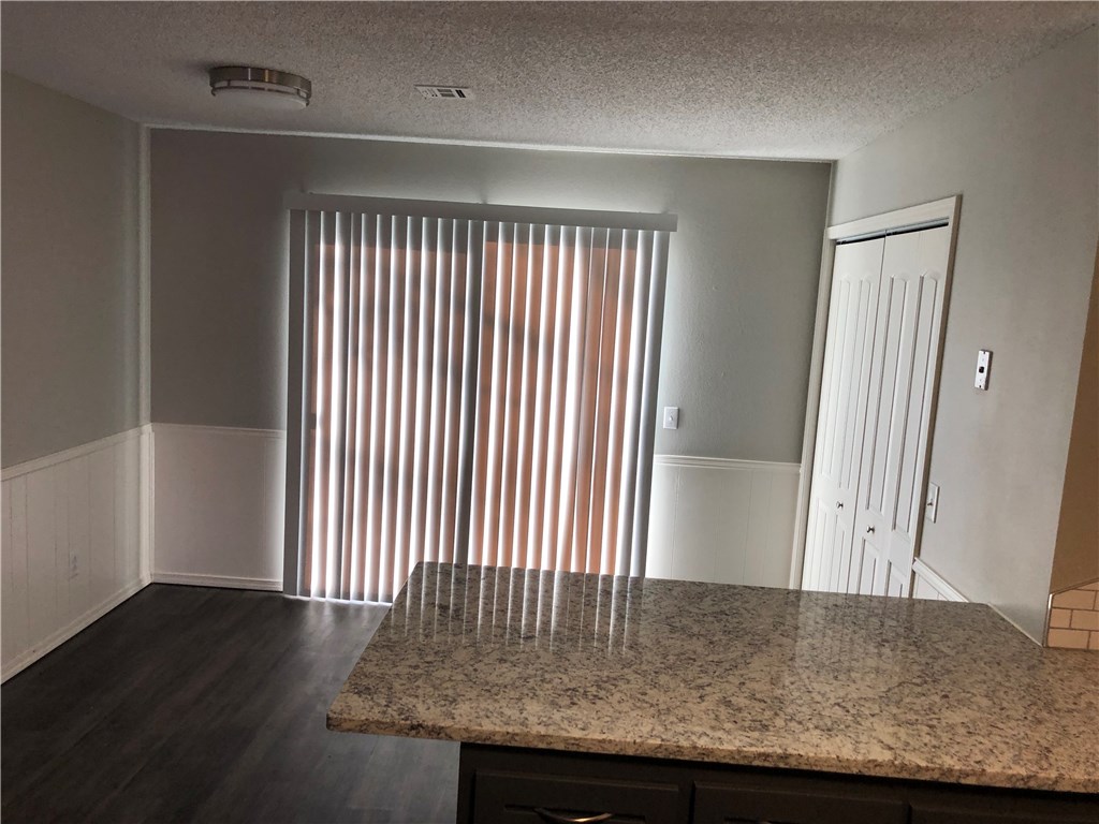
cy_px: 412
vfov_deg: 49.7
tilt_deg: -10.8
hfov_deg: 63.4
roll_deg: -3.9
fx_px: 889
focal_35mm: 28
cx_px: 550
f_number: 1.8
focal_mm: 3.99
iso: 25
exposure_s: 1/30
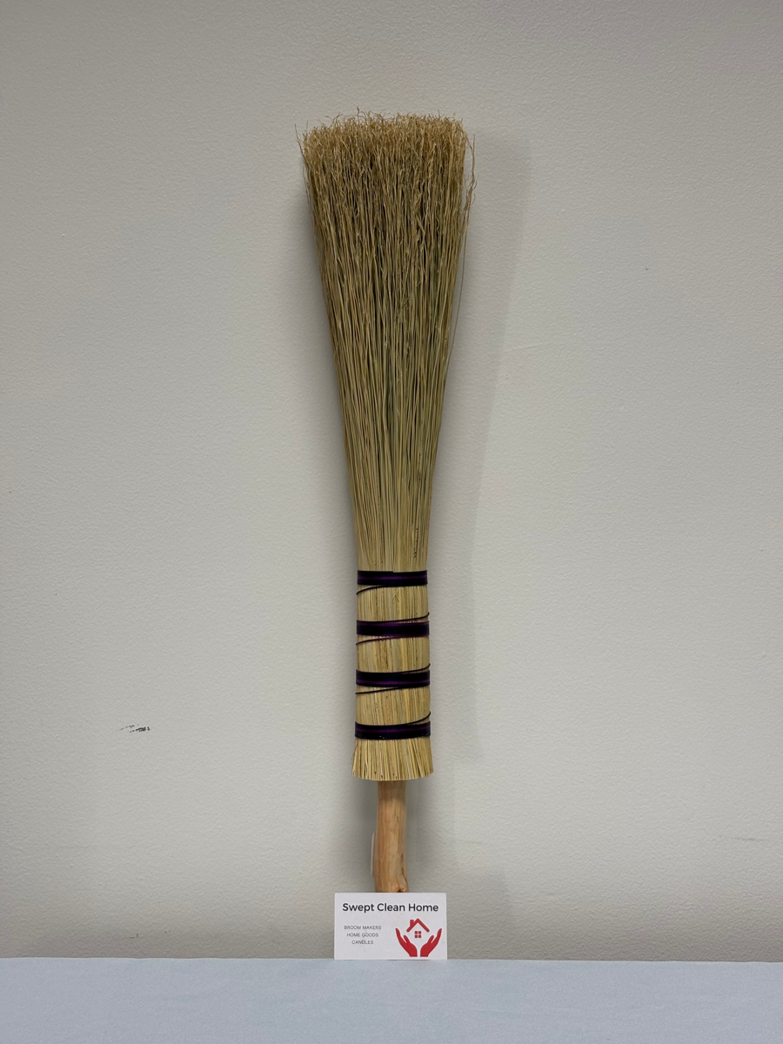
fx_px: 1568
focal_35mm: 52
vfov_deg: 36.8
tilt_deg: -2.1
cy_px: 522
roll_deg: -0.9
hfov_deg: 28.0
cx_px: 392
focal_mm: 5.96
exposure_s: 1/60
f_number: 1.6
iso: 64
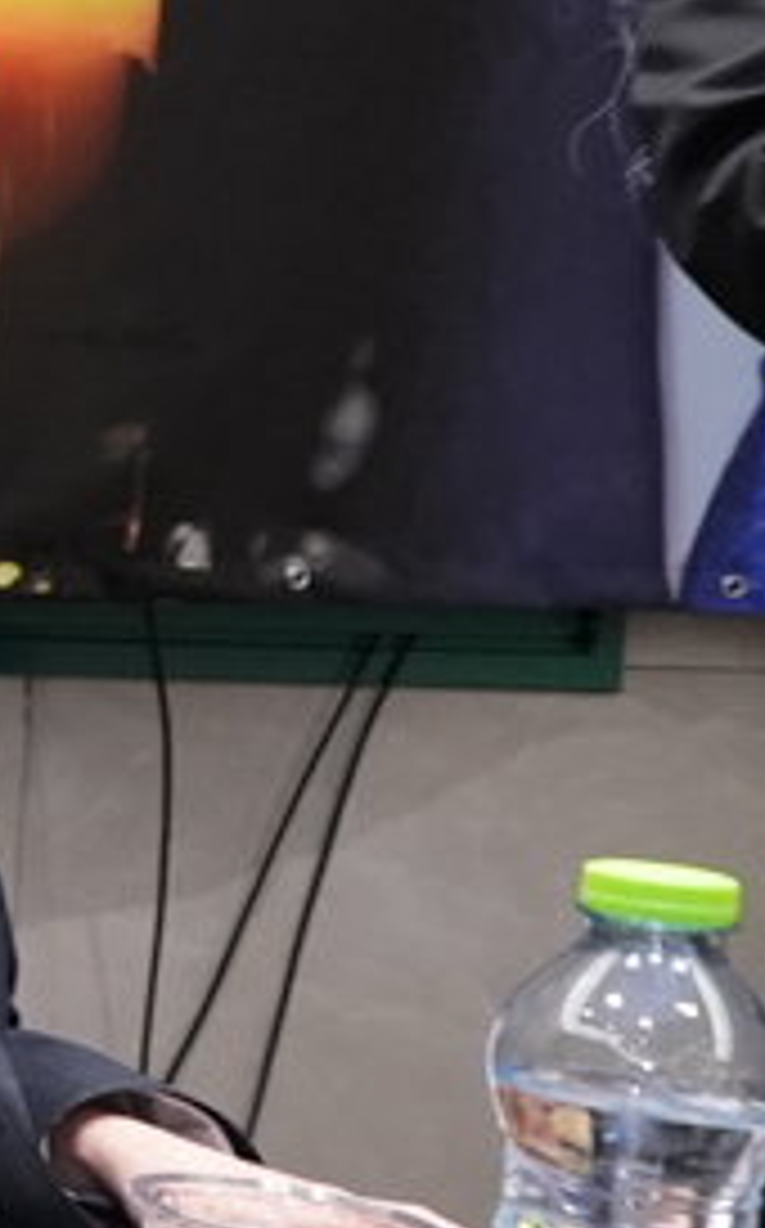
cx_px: -2092
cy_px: 470
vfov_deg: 23.3
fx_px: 2977
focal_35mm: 89
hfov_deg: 8.7
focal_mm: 17
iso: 4000
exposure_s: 1/200
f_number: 5.6
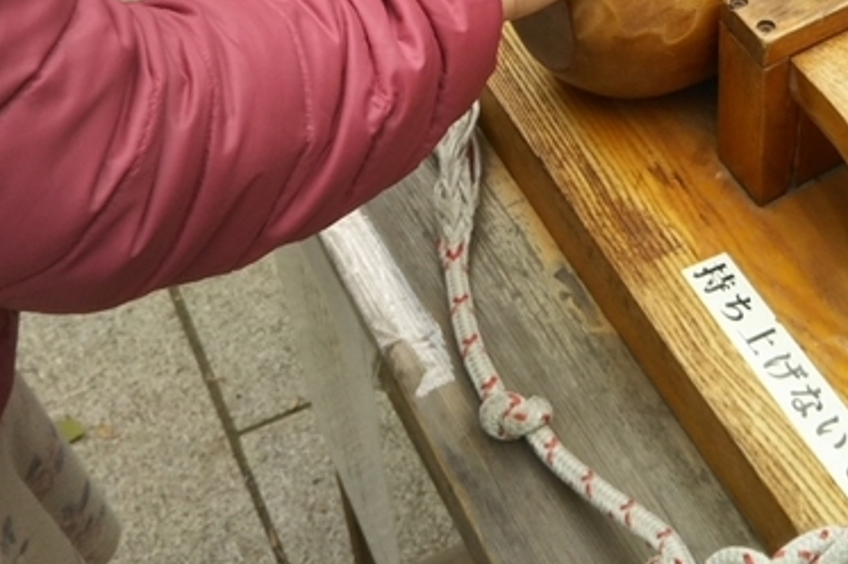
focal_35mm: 67
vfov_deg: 19.2
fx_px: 1577
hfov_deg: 29.8
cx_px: 602
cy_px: -109
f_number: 2.2
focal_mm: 4
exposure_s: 1/293
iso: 25
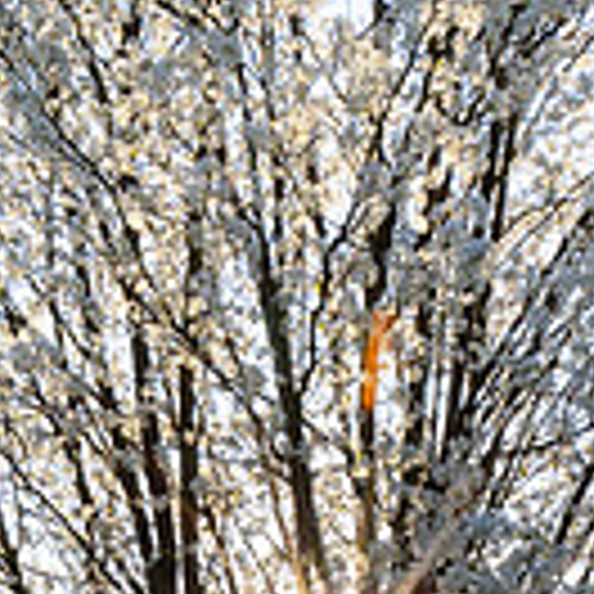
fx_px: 1689
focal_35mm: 87
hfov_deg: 19.9
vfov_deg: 17.2
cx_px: 324
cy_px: 990
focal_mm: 20
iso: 400
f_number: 16
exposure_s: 1/125
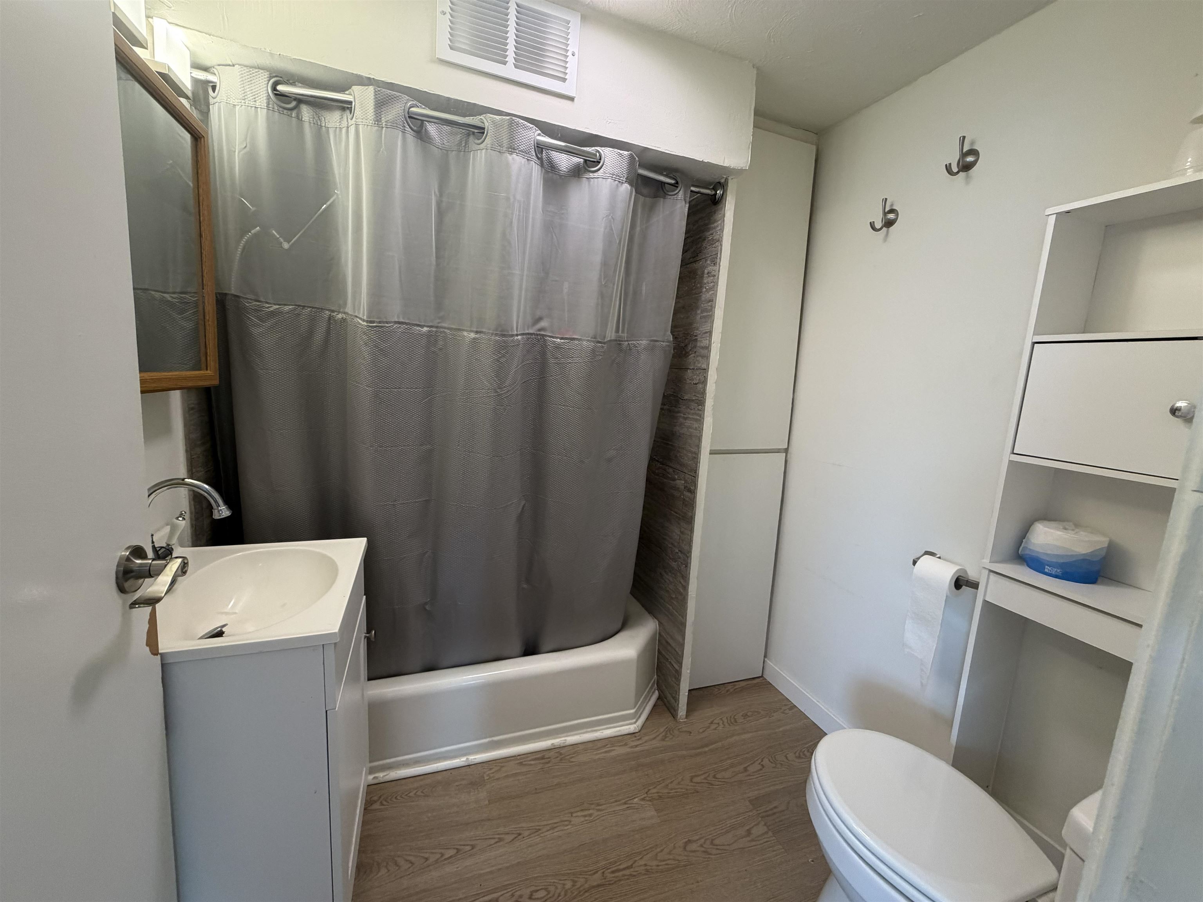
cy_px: 451
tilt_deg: -9.2
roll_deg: -3.8
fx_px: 487
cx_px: 602
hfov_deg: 102.1
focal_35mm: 14
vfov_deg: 85.7
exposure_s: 1/120
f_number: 2.2
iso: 200
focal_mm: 2.22
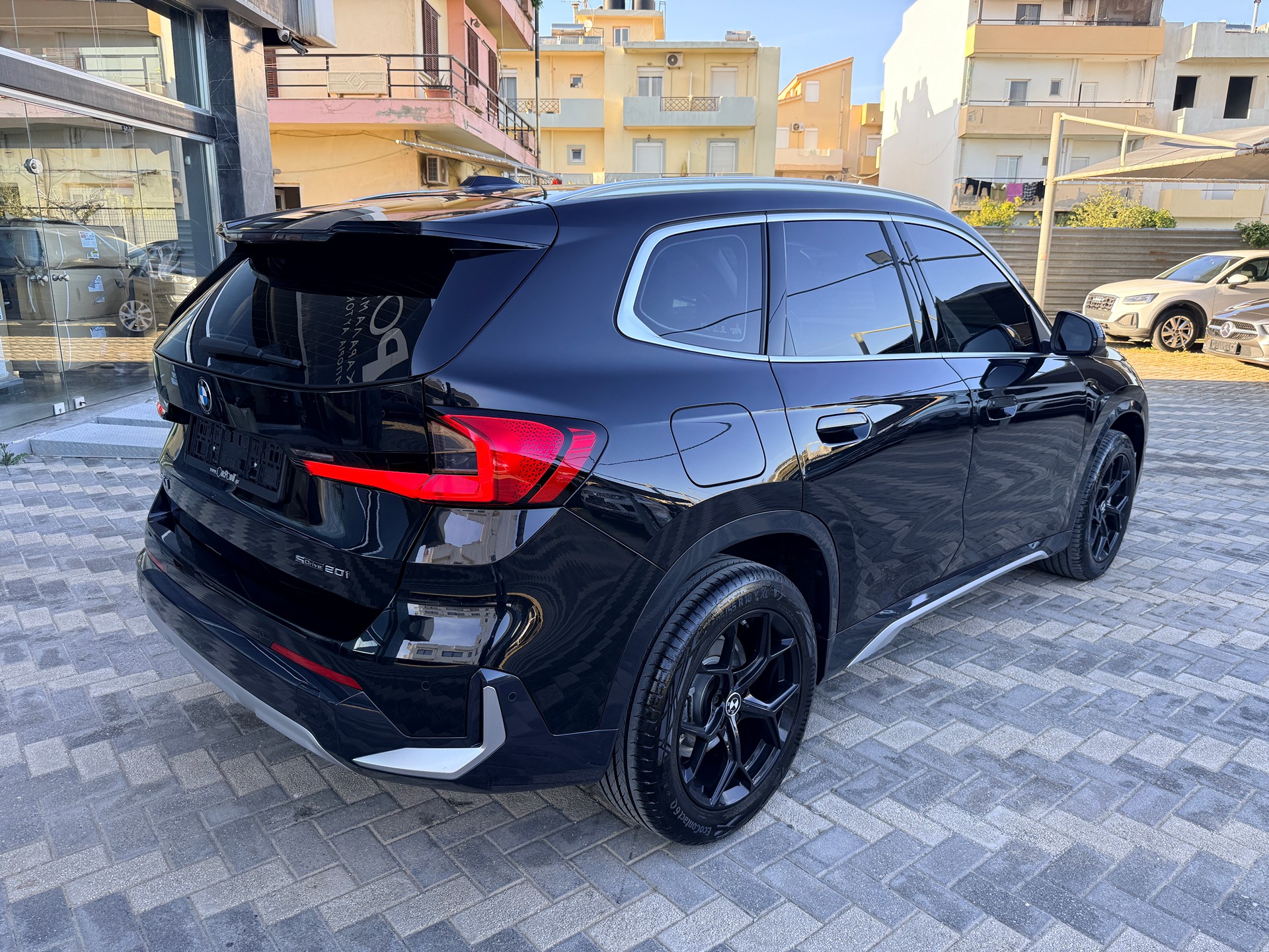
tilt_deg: -13.1
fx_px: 880
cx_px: 634
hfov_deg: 71.6
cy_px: 476
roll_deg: -0.5
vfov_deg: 56.8
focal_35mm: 24
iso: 100
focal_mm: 6.76
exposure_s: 1/387
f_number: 1.78
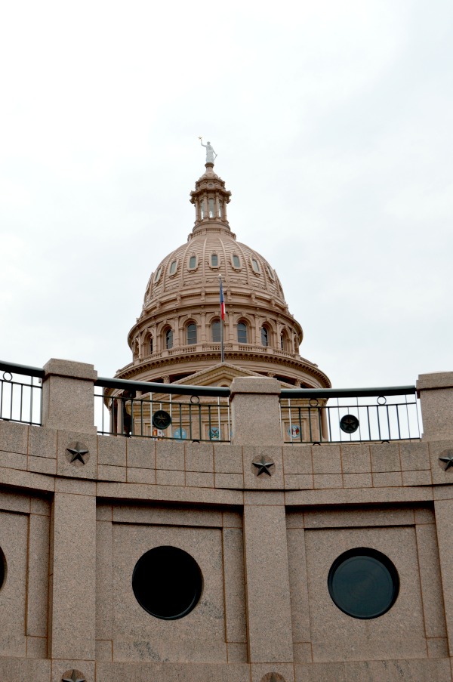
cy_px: 341
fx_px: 1135
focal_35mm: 60
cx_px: 226
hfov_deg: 22.6
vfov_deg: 33.4
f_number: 9
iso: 100
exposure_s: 1/320
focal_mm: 40
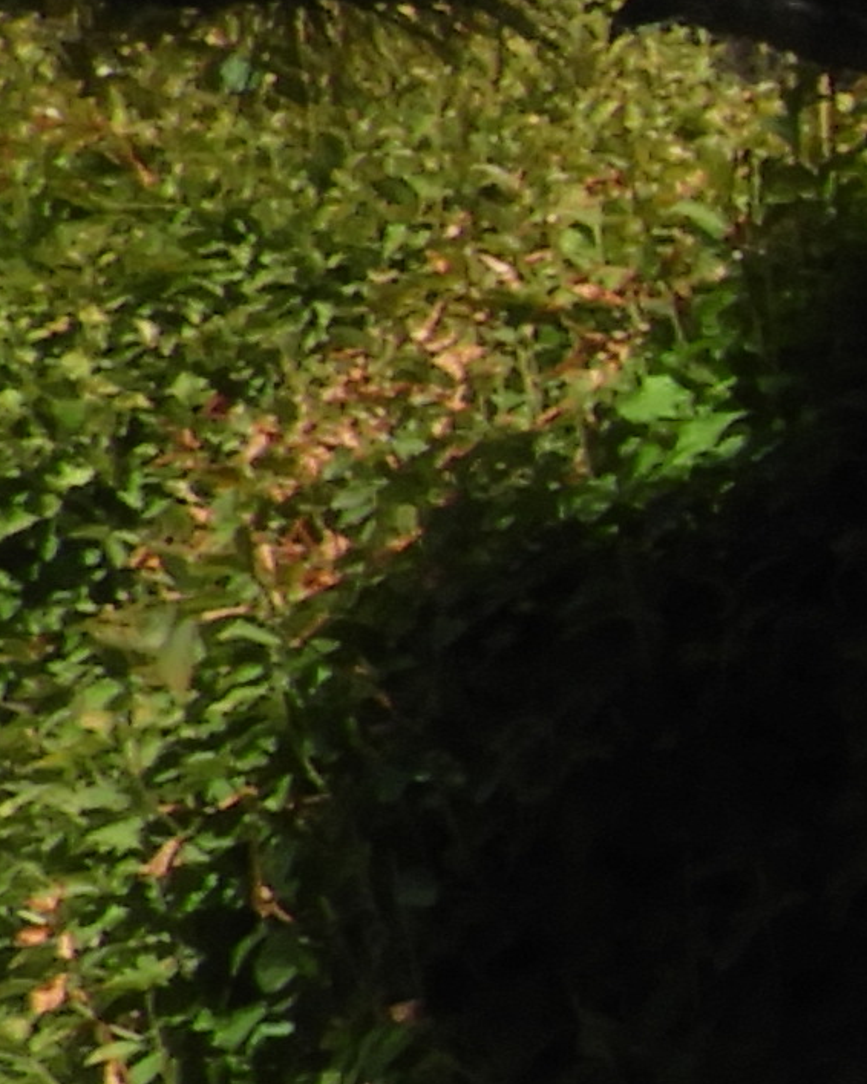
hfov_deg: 5.7
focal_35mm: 236
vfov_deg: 8.2
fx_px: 7573
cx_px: 3460
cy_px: 750
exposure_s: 1/250
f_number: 8
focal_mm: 5.9
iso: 100
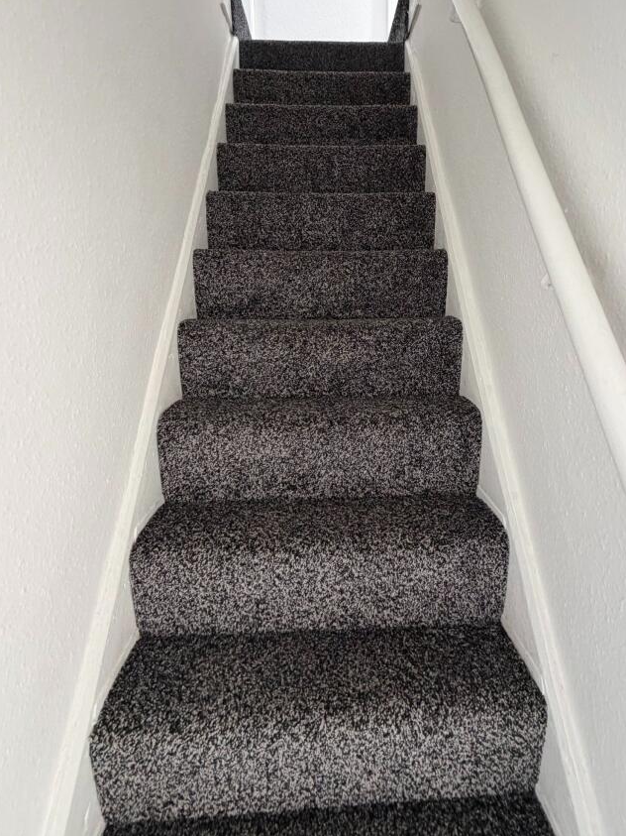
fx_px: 410
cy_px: 346
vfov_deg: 90.2
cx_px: 343
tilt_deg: -5.5
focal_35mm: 17
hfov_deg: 74.5
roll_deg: -0.5
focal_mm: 2.22
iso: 320
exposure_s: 1/108
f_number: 2.2
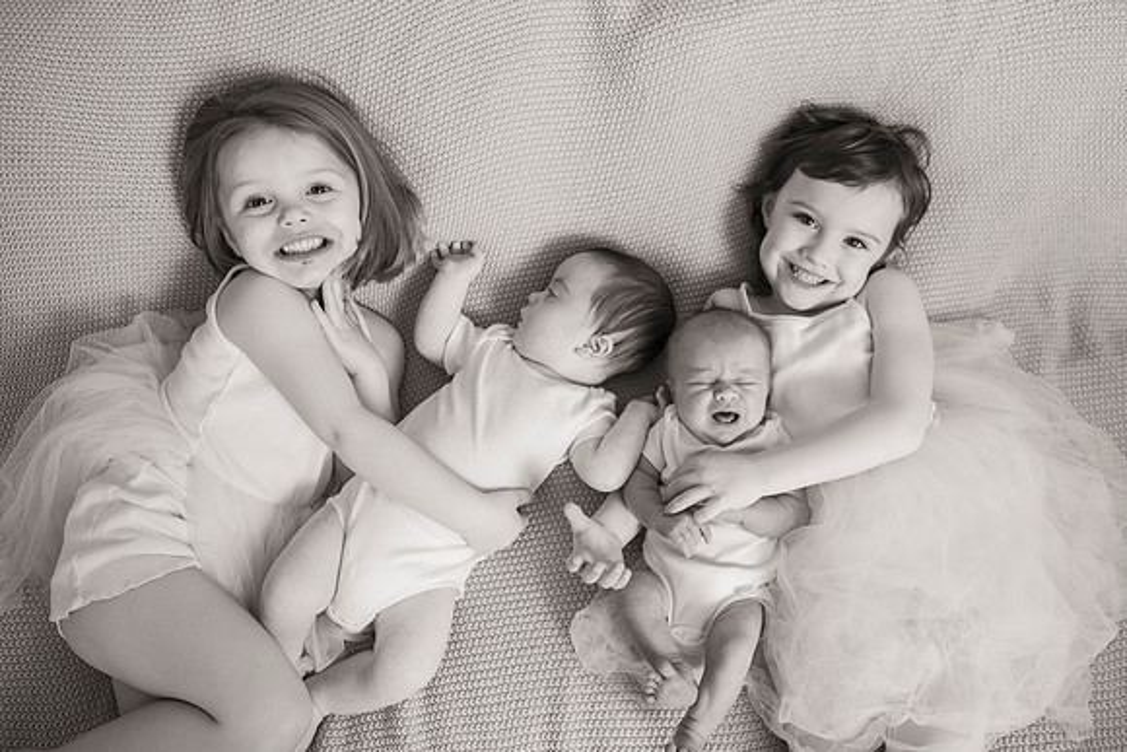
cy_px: 335
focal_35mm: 30
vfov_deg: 43.7
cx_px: 587
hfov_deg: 62.0
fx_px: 937
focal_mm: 27
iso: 200
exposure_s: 1/125
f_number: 3.5
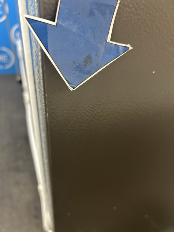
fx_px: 174
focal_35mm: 26
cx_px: 87
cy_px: 116
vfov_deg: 67.3
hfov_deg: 53.1
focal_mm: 5.7
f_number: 1.5
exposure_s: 1/50
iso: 320
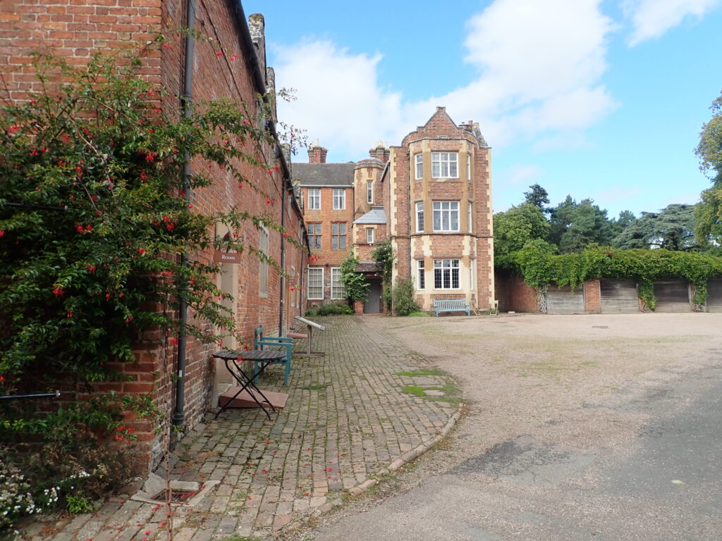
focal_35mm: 25
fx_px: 521
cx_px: 361
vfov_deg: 54.9
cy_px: 270
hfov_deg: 69.4
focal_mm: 4.5
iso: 100
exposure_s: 1/640
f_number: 2.8
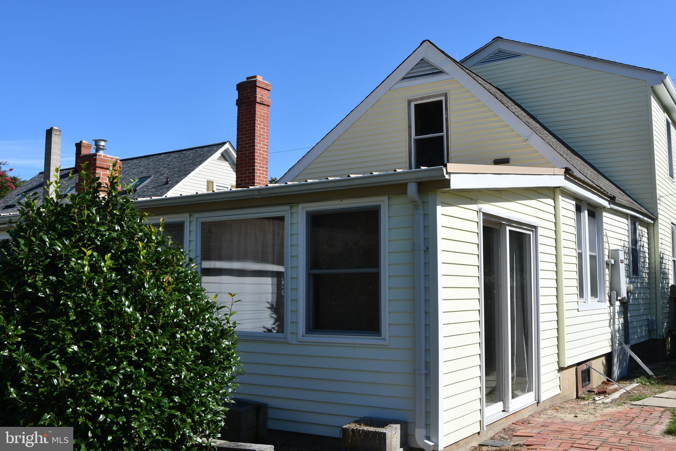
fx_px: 676
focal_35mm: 36
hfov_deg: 53.1
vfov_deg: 36.9
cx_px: 338
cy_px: 226
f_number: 9
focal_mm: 24
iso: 100
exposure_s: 1/320
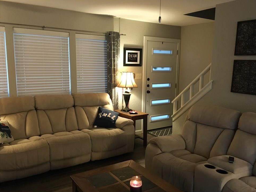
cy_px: 101
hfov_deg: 58.3
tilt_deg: -8.9
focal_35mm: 31
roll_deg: -0.9
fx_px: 229
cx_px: 136
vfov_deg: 45.4
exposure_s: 1/15
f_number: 2.2
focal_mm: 4.15
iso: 200
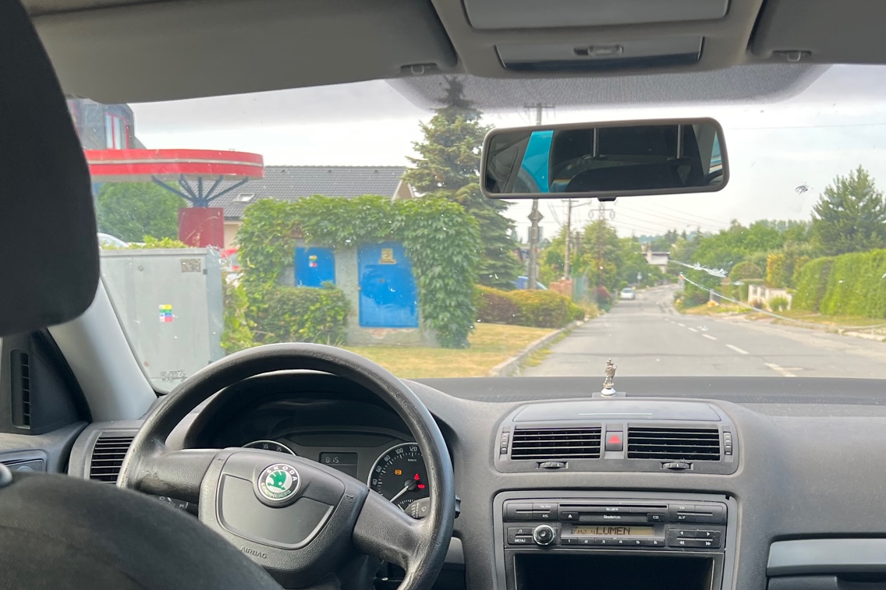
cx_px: 478
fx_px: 1181
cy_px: 537
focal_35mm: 48
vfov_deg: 27.0
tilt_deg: -13.2
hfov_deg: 41.1
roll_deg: -1.4
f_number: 1.5
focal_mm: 5.7
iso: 40
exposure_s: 1/230
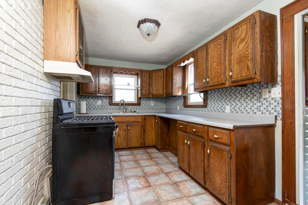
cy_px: 102
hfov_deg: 96.7
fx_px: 137
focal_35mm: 16
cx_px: 154
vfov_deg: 73.8
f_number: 6.7
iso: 400
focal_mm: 16
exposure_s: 1/30
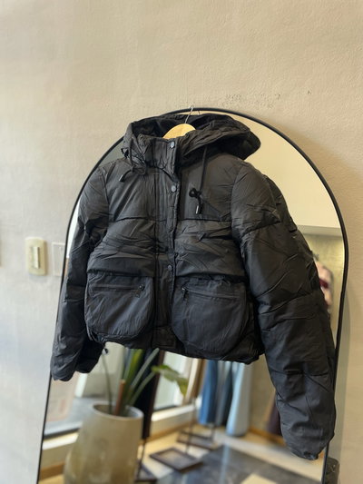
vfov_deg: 67.3
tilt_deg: -10.4
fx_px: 363
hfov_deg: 53.1
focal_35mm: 26
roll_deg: +0.0
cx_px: 182
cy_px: 242
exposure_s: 1/50
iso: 160
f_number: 1.6
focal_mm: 4.2
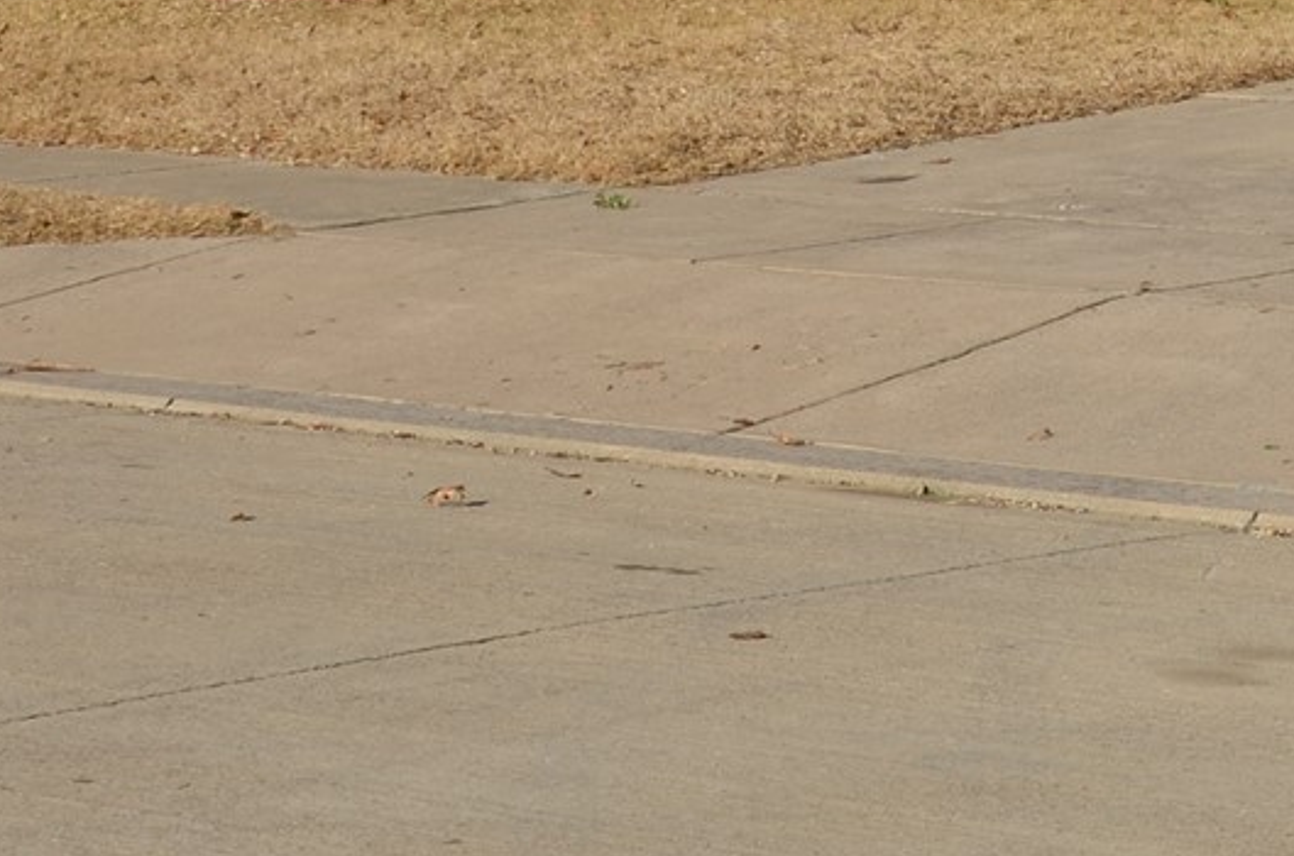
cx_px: 2022
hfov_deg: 14.0
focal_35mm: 136
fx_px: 4877
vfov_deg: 9.8
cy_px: -270
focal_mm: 22
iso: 100
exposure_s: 1/320
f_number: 9
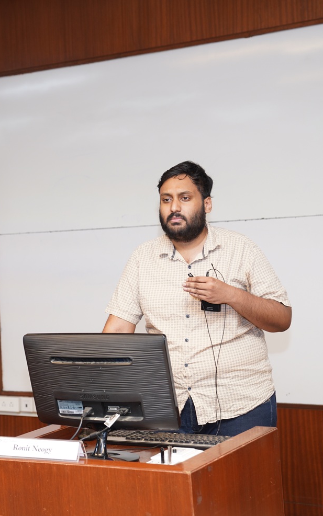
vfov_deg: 26.1
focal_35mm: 79
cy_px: 261
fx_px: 1113
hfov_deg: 16.2
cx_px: 9
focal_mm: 51
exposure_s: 1/125
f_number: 3.2
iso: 500
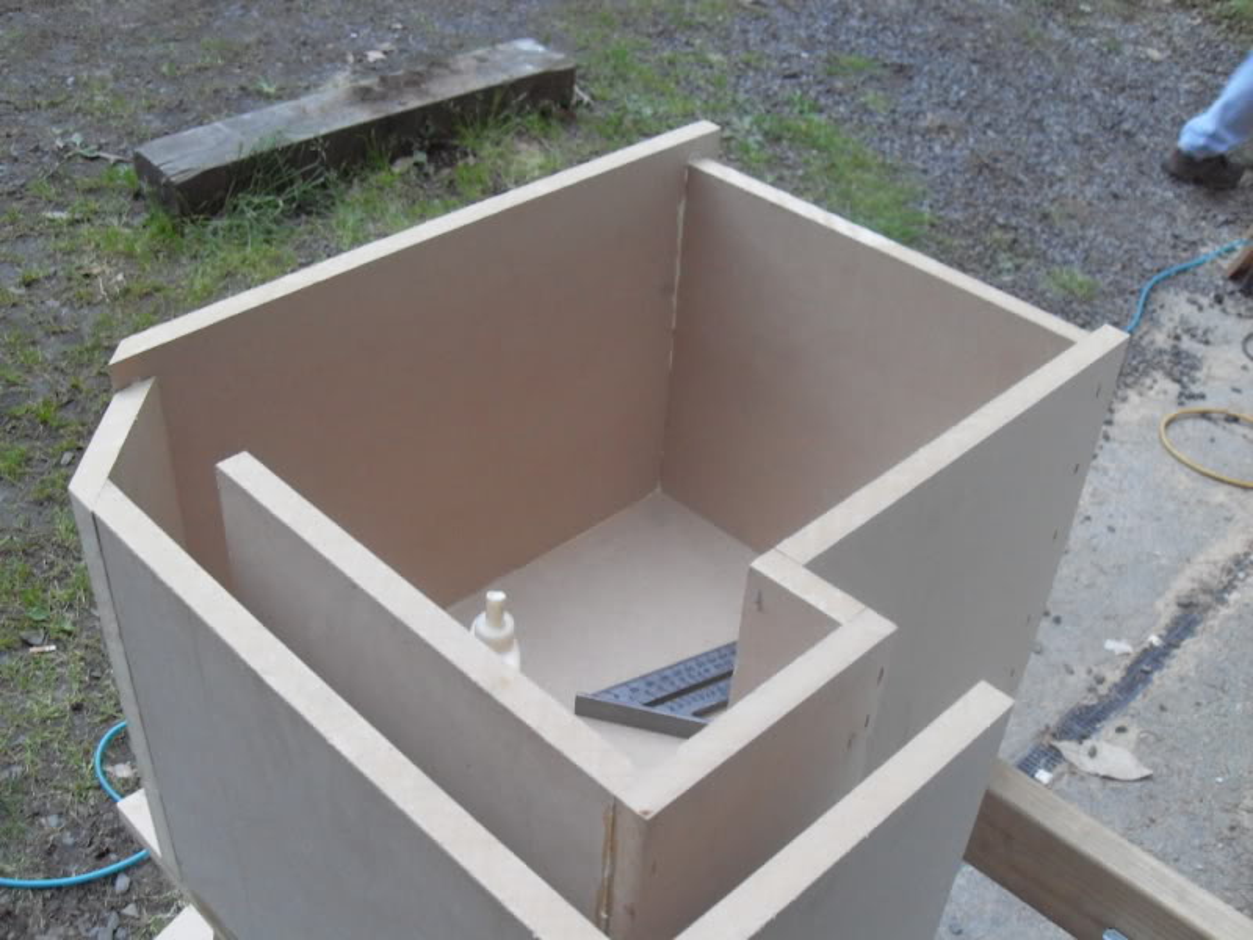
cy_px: 470
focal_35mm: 37
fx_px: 1339
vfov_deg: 38.7
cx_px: 626
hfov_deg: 50.1
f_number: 2.8
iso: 200
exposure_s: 1/15
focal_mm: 6.3
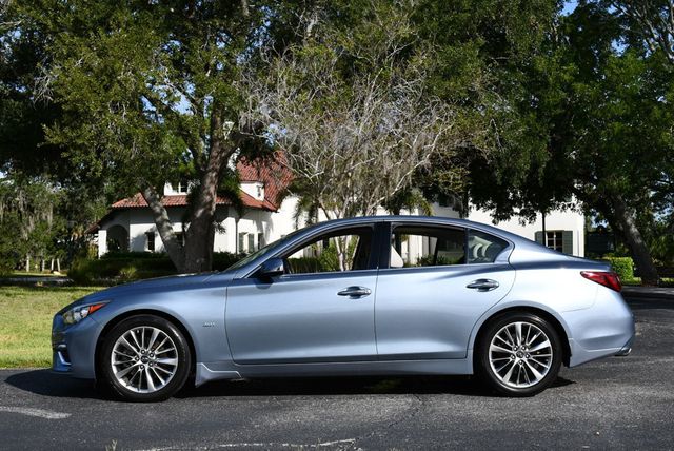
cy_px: 226
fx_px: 899
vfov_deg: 28.1
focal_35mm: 48
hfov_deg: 41.1
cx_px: 337
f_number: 9
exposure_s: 1/320
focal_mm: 24
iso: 100
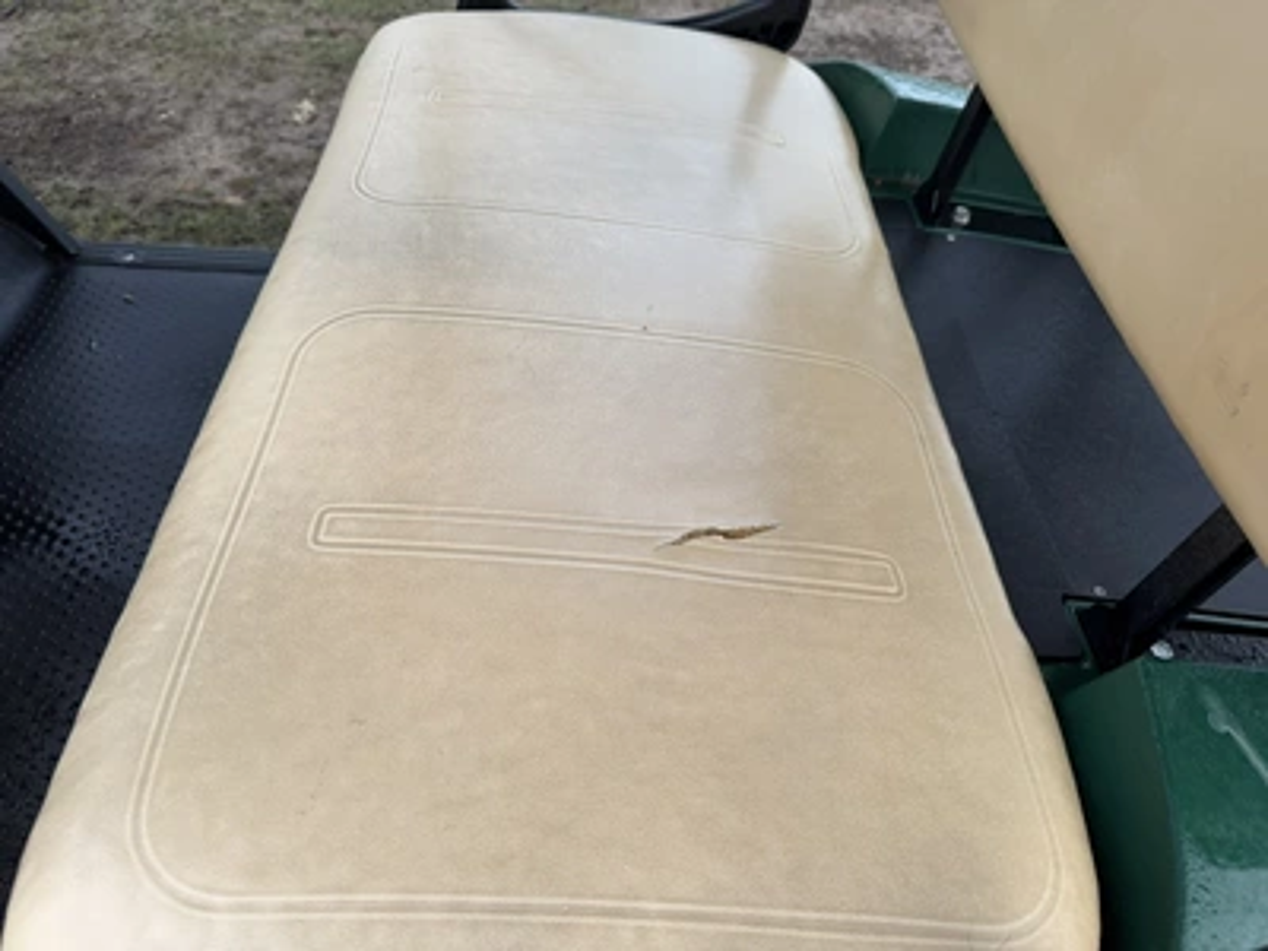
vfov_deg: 56.8
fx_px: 879
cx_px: 634
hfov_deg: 71.6
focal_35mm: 24
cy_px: 476
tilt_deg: -51.1
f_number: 1.78
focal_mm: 6.76
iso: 160
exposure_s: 1/121
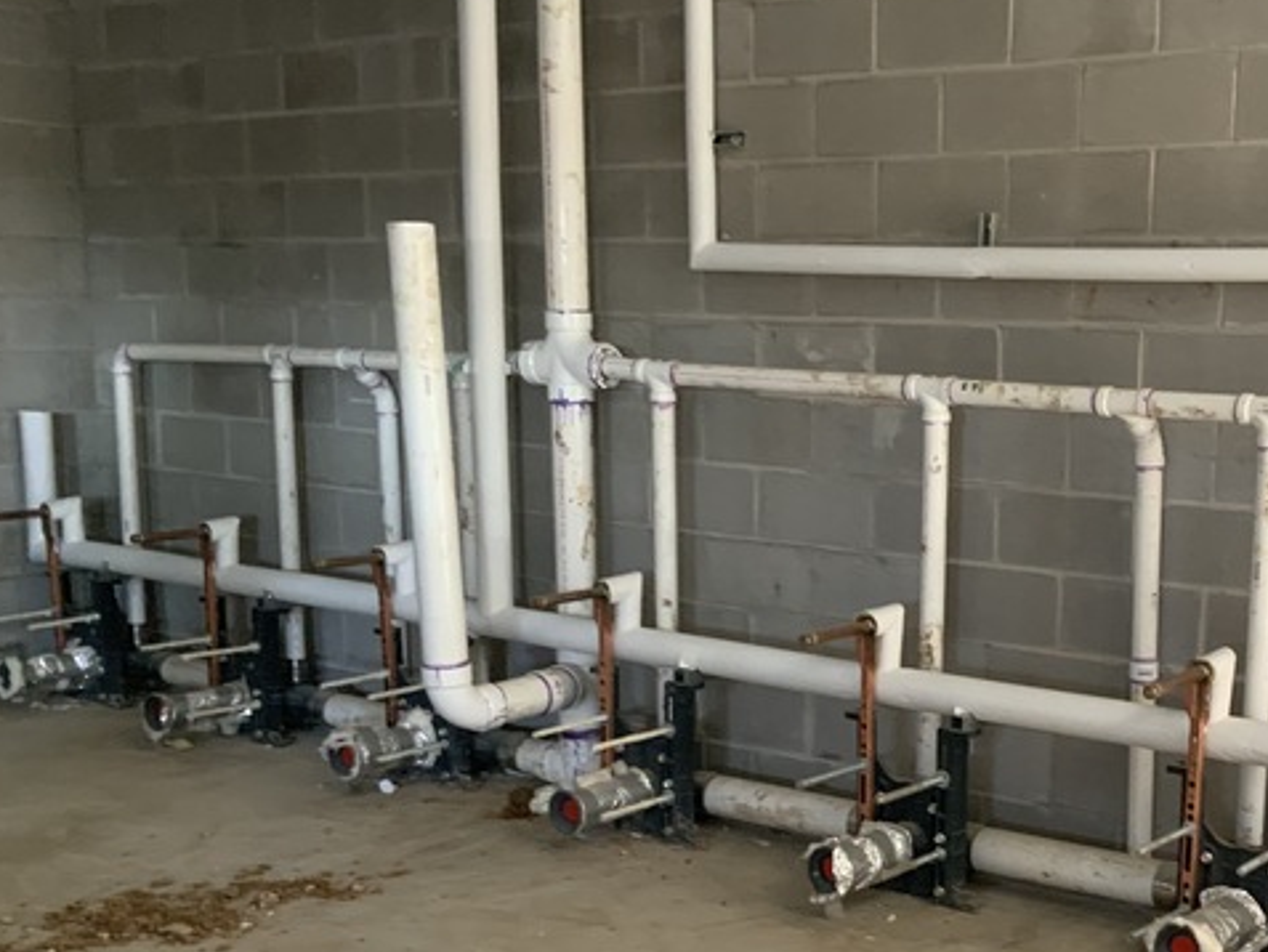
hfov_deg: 37.5
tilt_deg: -12.2
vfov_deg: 29.4
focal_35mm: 49
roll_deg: -0.5
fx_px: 1795
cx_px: 1010
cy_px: 679
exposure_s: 1/60
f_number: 1.8
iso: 250
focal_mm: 3
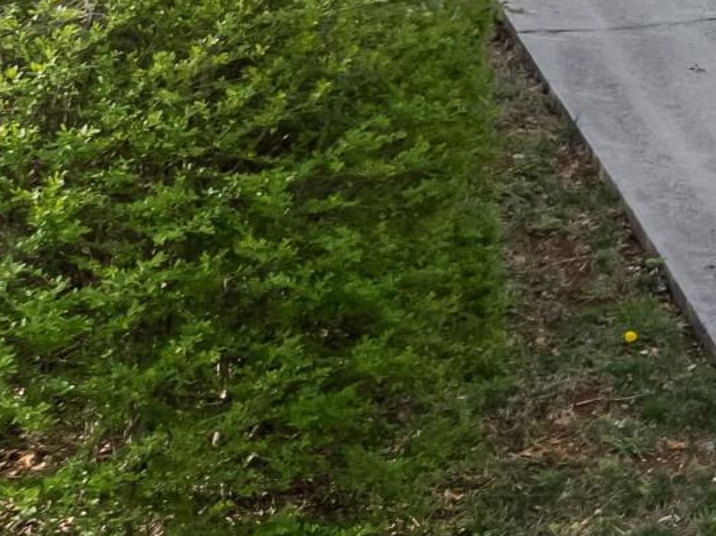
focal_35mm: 134
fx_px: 2770
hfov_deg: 11.5
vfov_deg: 10.4
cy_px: -408
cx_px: 1855
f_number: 2.8
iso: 190
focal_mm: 12.29
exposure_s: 1/100
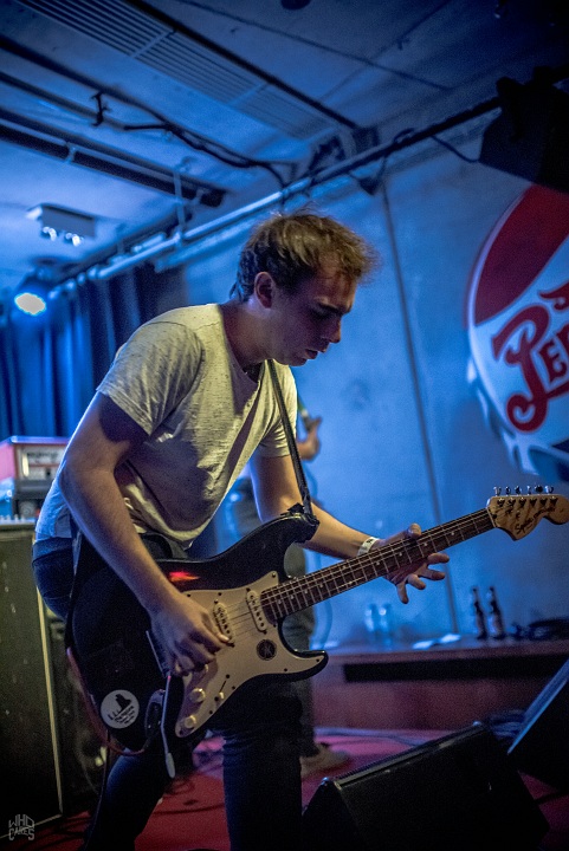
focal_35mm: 35
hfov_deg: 37.9
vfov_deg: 54.4
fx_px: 829
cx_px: 284
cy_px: 426
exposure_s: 1/100
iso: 3200
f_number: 1.4
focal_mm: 35
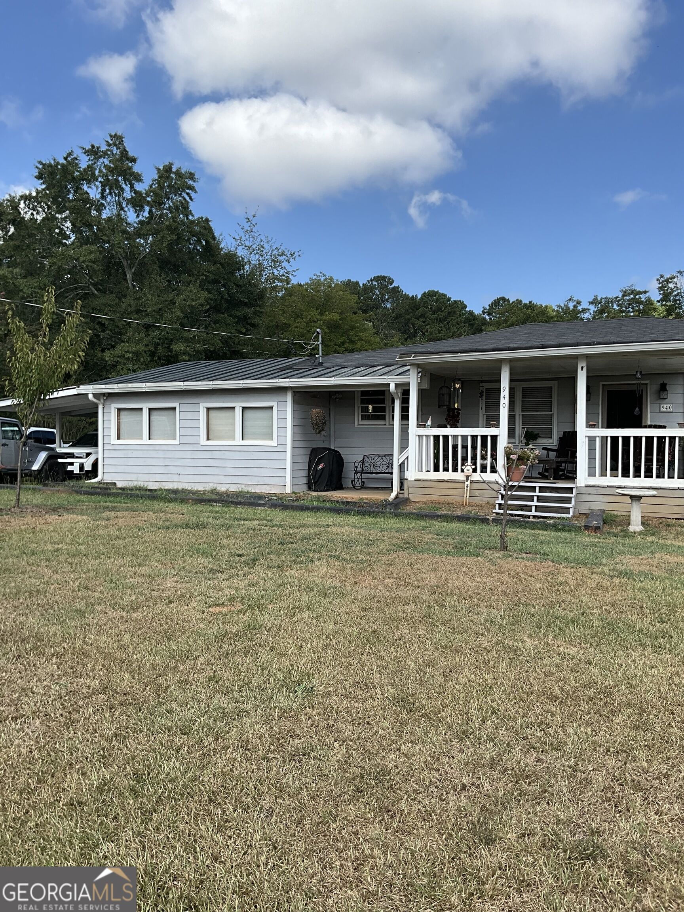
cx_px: 342
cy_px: 456
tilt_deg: -0.9
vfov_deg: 61.7
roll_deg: -0.4
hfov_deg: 48.2
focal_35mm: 29
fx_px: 764
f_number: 1.8
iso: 25
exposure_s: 1/1377
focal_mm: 3
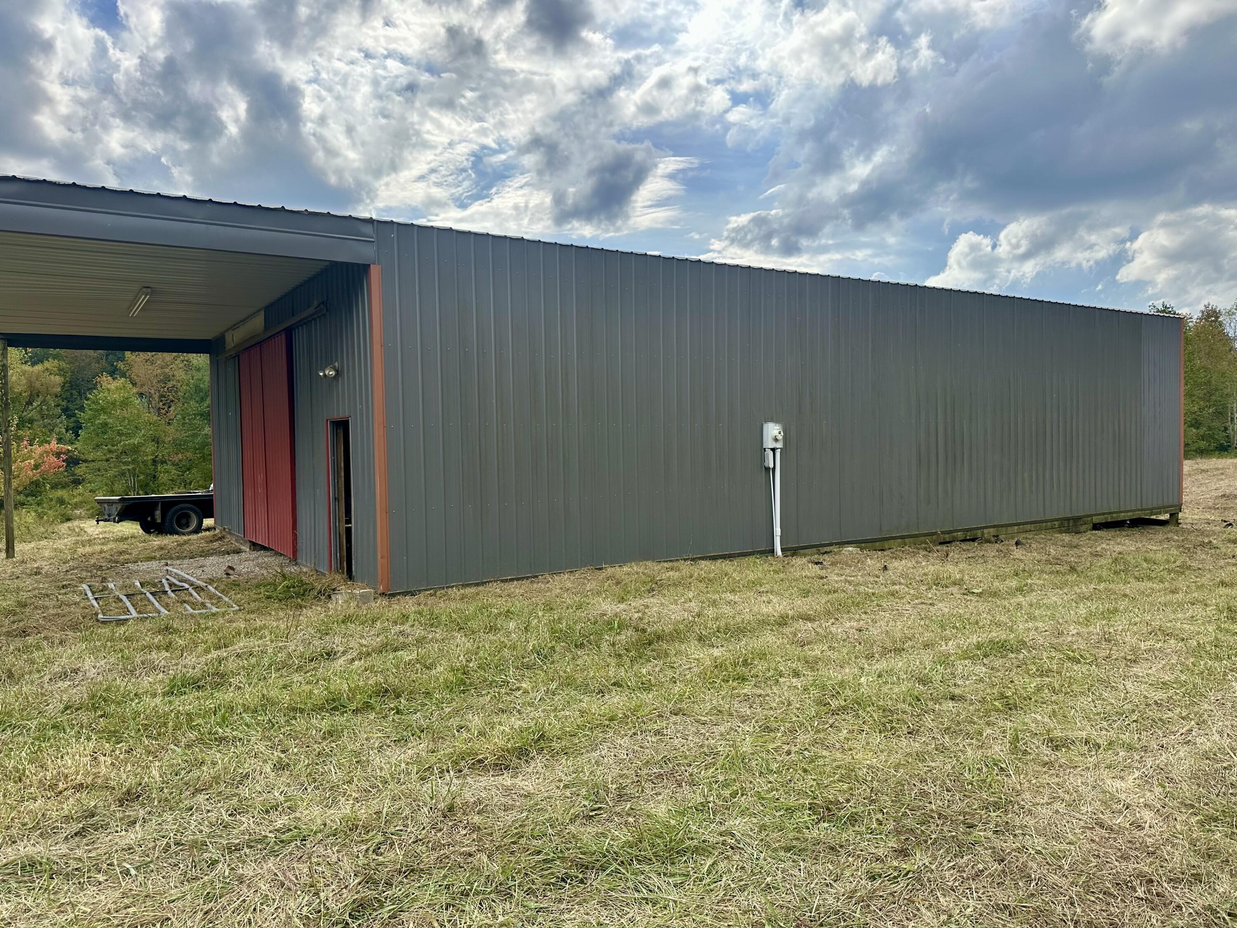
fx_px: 858
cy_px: 464
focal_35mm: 24
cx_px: 618
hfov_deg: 71.6
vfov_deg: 56.8
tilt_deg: -0.8
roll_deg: +1.1
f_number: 1.78
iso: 80
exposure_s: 1/4762
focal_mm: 6.86
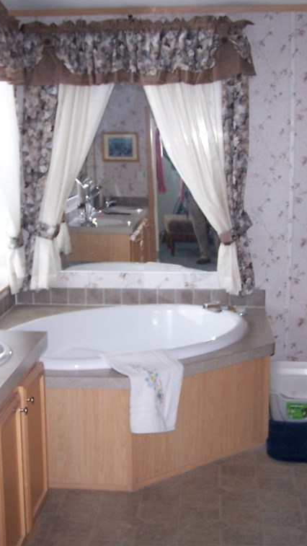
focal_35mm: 56
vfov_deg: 37.2
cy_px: 270
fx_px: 810
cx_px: 138
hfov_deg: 21.5
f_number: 2.8
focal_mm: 6.3
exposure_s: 1/60
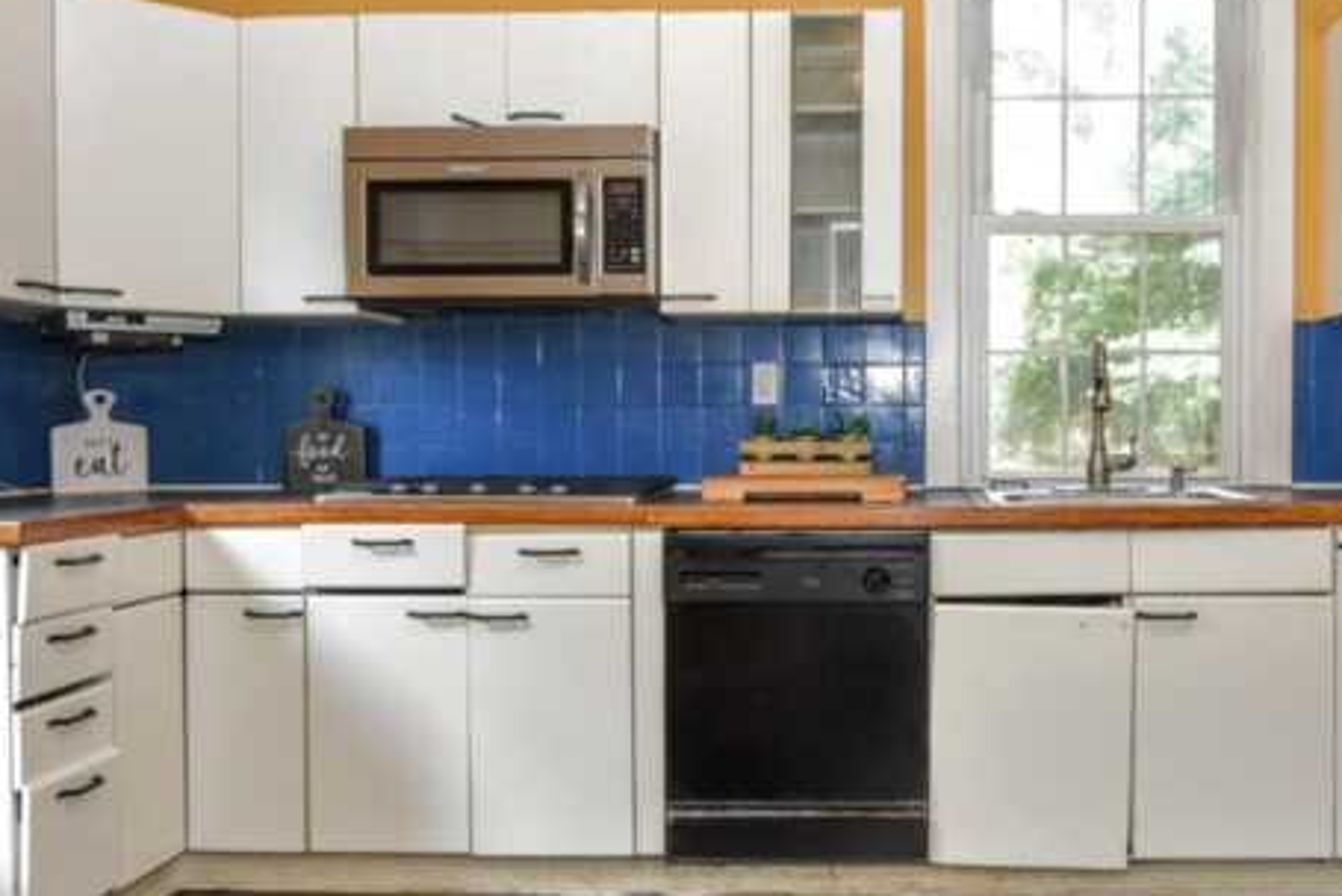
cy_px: 444
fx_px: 1343
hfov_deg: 52.3
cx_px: 867
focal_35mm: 36
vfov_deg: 36.9
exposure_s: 1/100
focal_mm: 16
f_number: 5
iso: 800
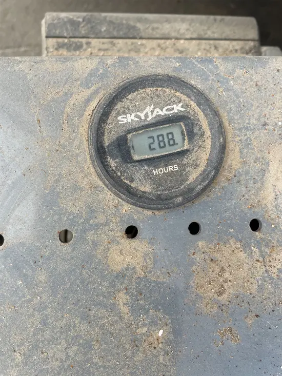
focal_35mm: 26
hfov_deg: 53.1
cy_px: 188
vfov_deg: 67.3
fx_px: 282
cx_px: 141
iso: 50
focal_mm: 4.2
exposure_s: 1/1473
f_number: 1.6
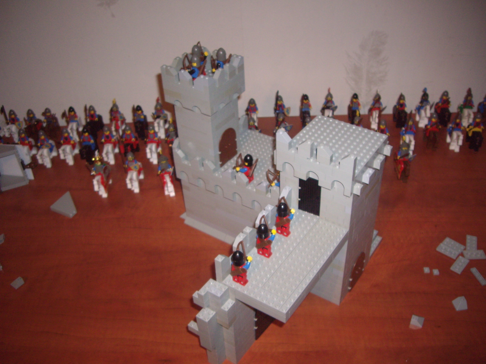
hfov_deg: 49.0
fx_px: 534
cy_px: 182
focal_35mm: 38
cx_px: 243
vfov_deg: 37.7
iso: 200
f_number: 2.7
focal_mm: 6.2
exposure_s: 1/40
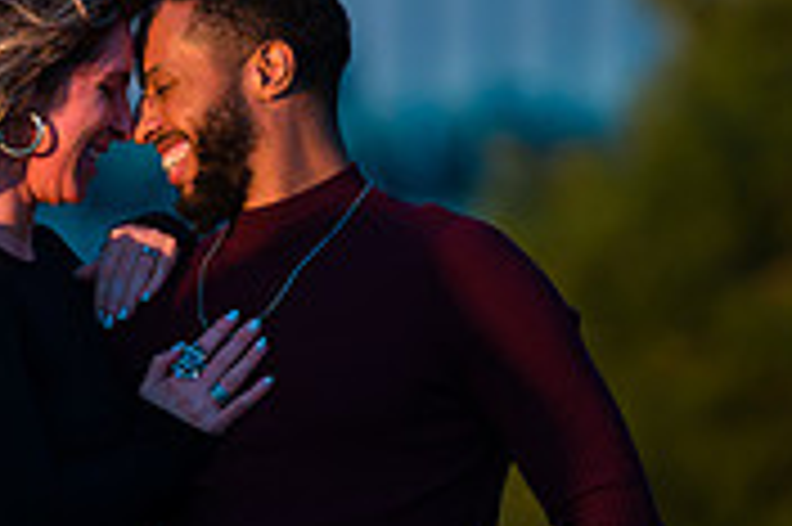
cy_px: 94
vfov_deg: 2.1
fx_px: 14506
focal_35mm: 660
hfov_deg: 3.1
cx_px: 72
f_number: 3.2
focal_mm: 200
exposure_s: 1/320
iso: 200
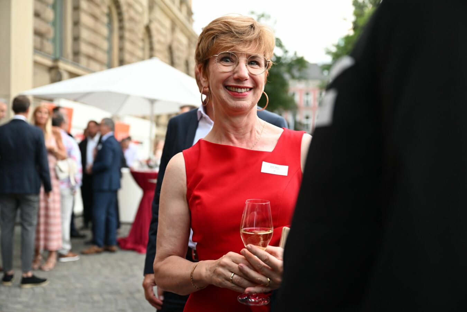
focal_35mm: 40
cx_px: 234
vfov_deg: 33.4
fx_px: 519
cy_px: 156
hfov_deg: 48.5
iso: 1250
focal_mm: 40
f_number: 3.2
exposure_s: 1/200
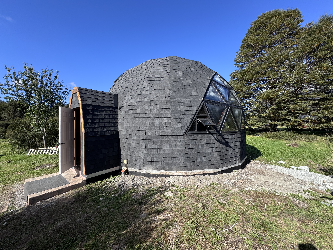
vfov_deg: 85.7
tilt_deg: +0.4
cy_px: 125
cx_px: 166
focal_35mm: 14
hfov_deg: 102.1
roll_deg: -0.1
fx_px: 135
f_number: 2.2
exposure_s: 1/796
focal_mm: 2.22
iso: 40
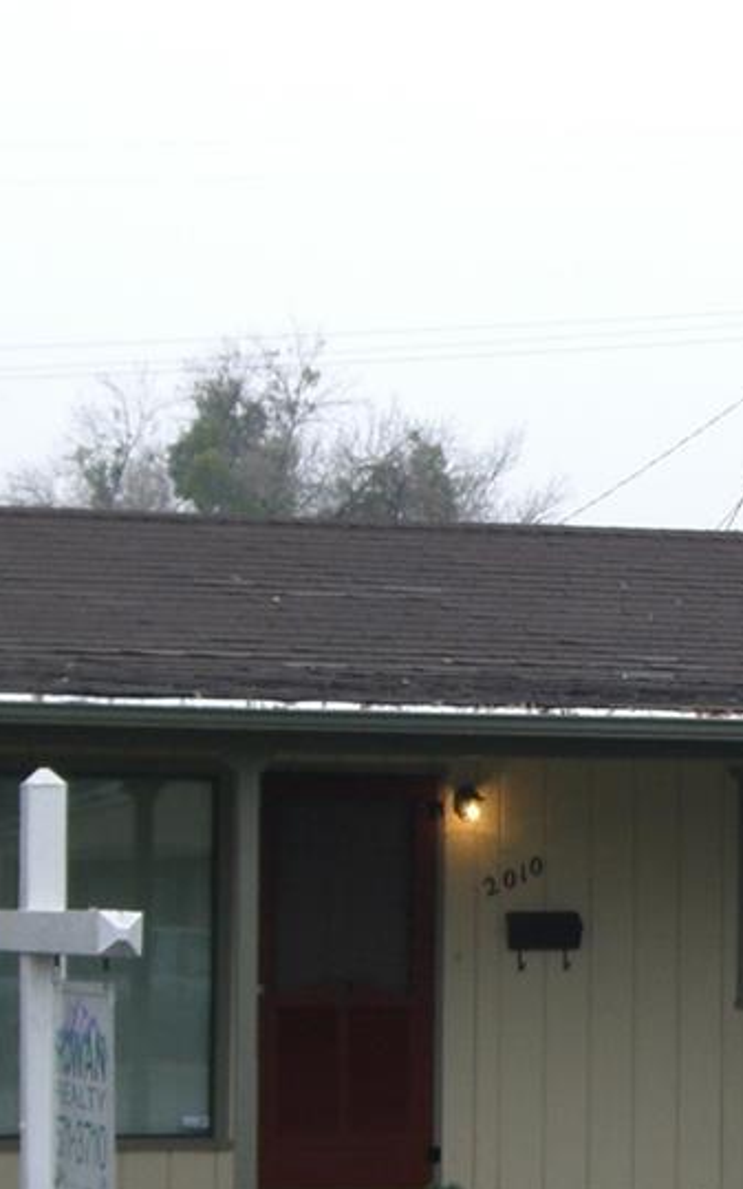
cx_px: 789
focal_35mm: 112
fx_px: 3628
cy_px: 776
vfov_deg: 18.6
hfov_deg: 11.5
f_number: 4
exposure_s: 1/125
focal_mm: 7.9
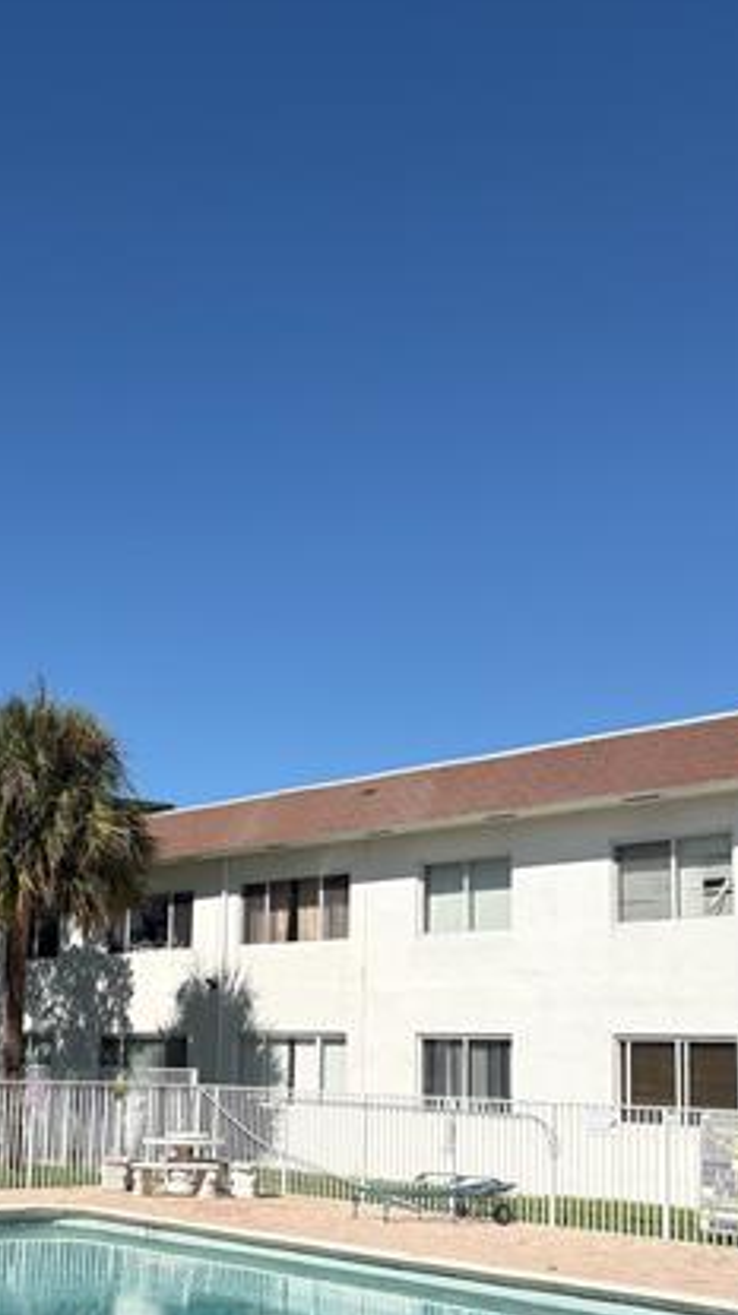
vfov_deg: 48.9
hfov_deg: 28.7
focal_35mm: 41
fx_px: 1428
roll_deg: -0.7
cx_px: 231
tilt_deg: +9.4
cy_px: 827
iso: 50
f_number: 1.6
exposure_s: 1/5348
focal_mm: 5.96
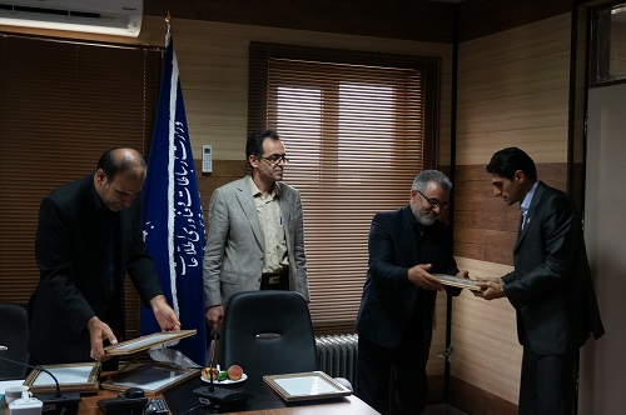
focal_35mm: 42
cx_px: 313
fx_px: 729
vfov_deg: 31.8
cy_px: 208
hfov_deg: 46.5
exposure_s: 1/60
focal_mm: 28
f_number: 4.5
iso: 1250
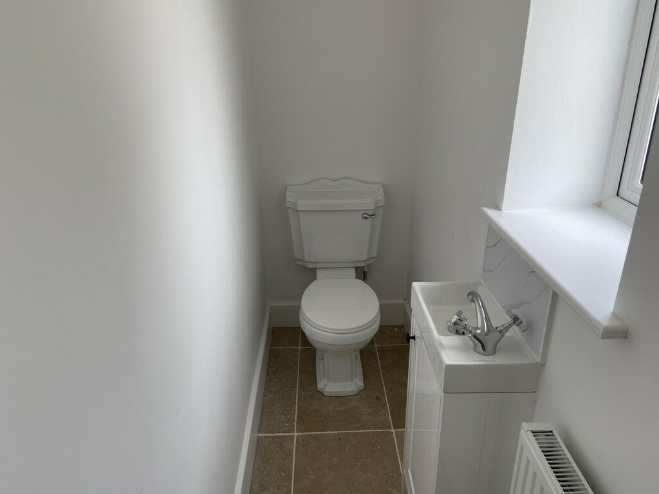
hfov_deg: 67.3
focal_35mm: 26
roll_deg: -0.2
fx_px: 495
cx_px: 330
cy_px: 247
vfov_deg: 53.1
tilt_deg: -22.0
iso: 32
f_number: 1.8
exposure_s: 1/122
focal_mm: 4.25
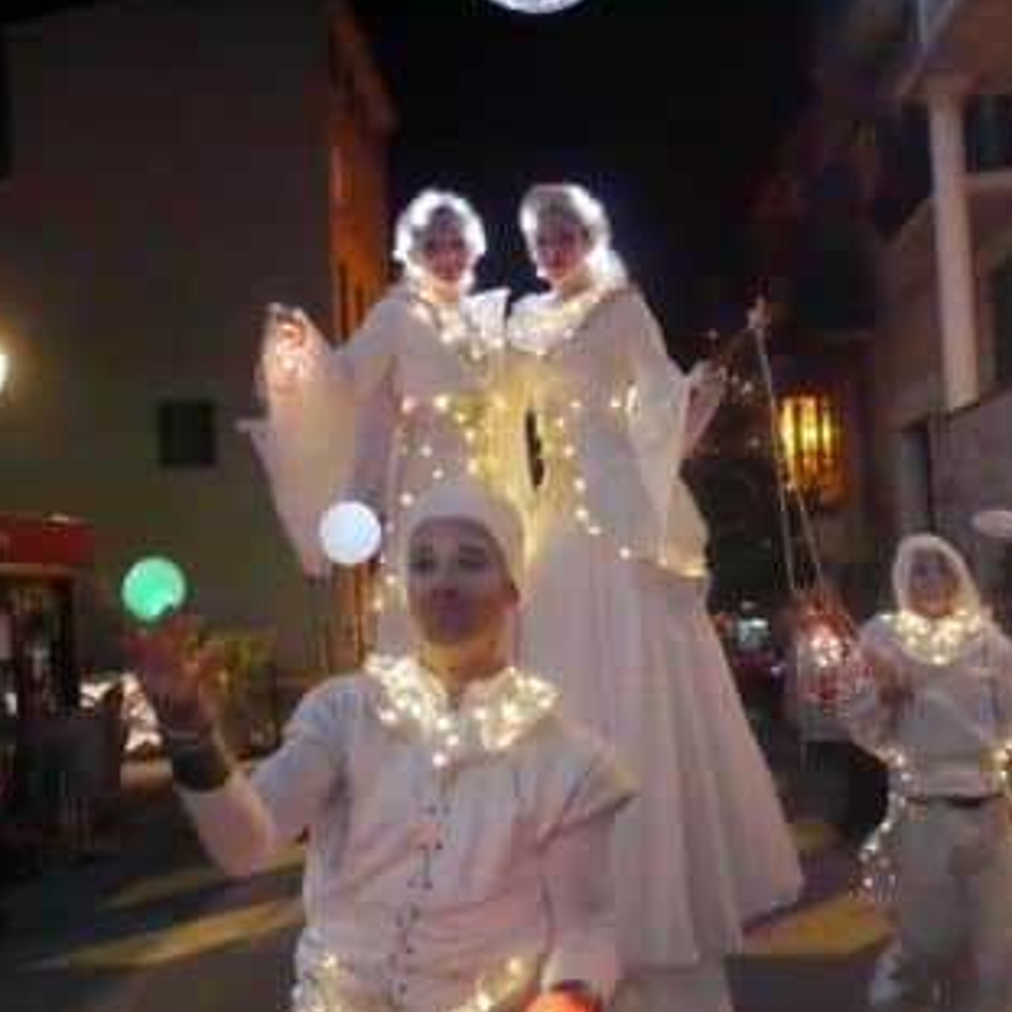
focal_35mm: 41
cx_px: 462
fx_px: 1356
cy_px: 540
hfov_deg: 40.9
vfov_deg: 40.9
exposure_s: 1/200
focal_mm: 16
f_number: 5.6
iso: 25600
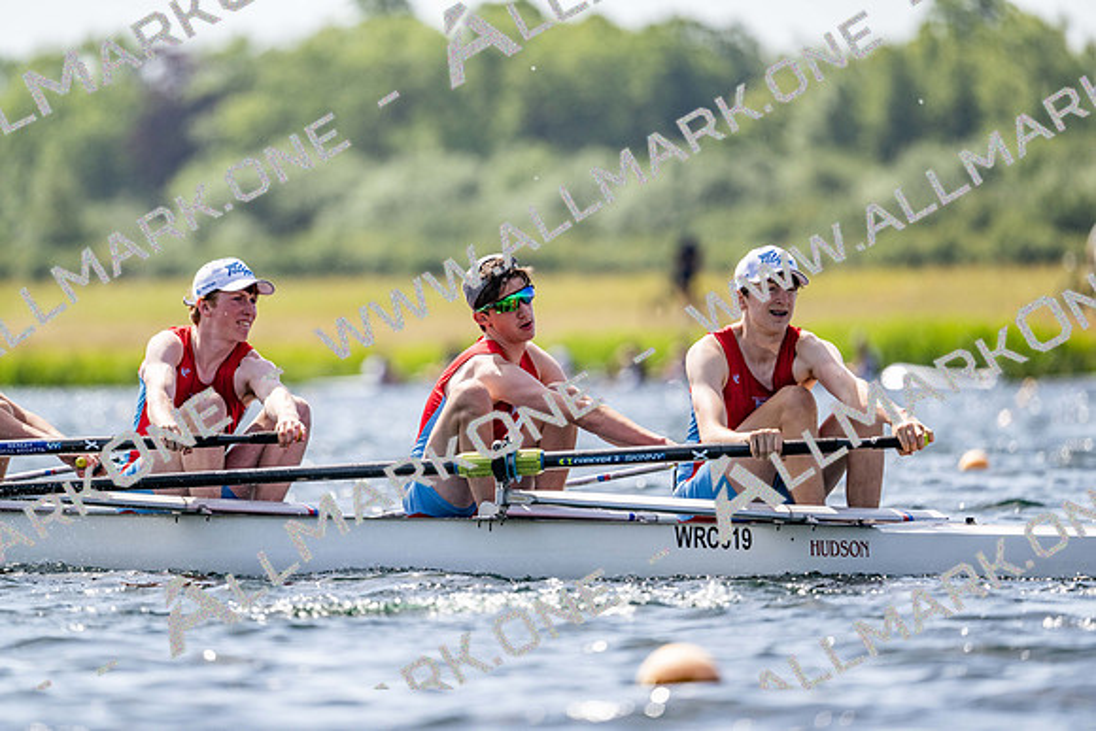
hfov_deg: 5.2
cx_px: 548
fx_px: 12180
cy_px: 366
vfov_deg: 3.4
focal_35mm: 400
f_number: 4.5
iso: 280
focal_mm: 400
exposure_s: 1/2500
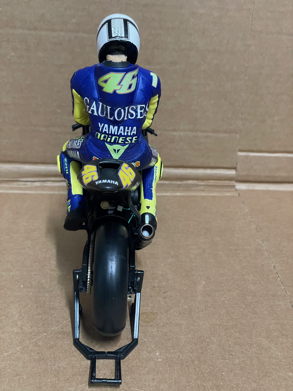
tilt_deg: -24.5
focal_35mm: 52
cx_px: 146
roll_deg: -3.0
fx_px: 587
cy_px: 196
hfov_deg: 28.0
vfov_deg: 36.8
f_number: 2
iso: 500
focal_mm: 6
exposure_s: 1/50
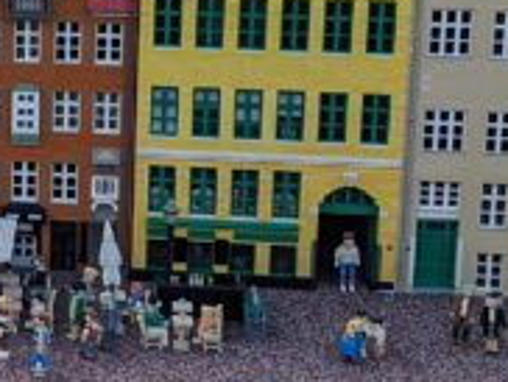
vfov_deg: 10.9
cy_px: -35
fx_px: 1984
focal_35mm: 135
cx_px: -170
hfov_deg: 14.0
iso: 28
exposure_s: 1/1471
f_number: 1.85
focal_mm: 6.81
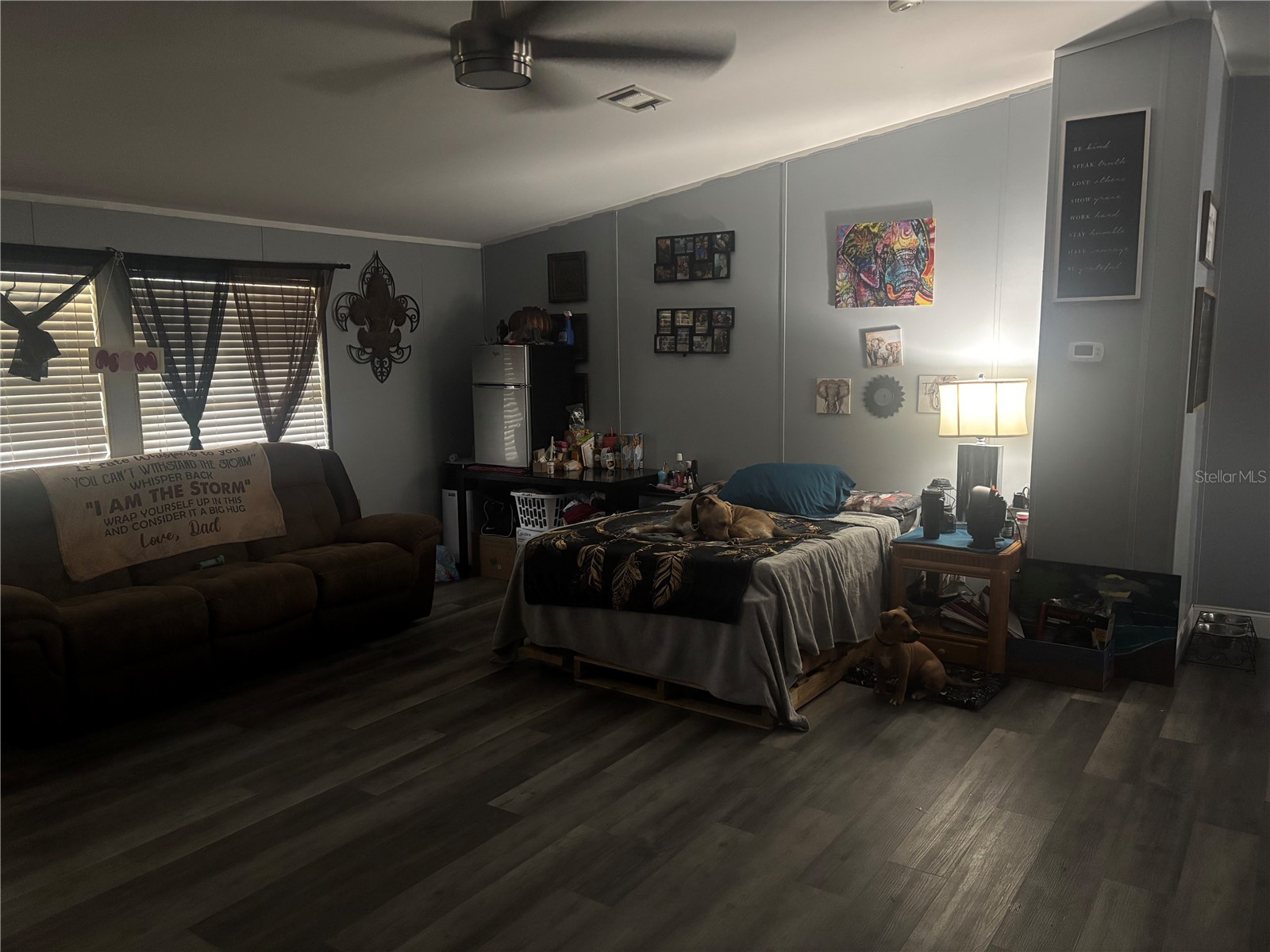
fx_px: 954
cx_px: 635
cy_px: 476
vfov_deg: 53.1
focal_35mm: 26
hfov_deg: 67.3
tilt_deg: -7.3
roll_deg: +0.4
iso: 800
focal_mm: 5.96
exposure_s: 1/30
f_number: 1.6
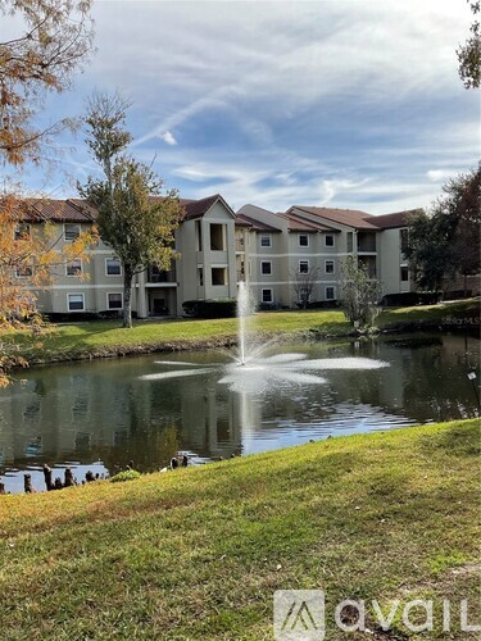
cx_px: 240
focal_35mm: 29
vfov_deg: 61.7
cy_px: 320
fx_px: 537
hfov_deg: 48.2
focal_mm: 3
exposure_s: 1/1730
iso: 16
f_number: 1.8
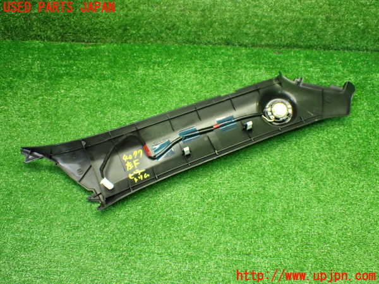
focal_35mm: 38
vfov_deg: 37.7
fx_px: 416
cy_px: 142
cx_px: 190
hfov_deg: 49.0
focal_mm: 6.83
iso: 800
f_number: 2.7
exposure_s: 1/80
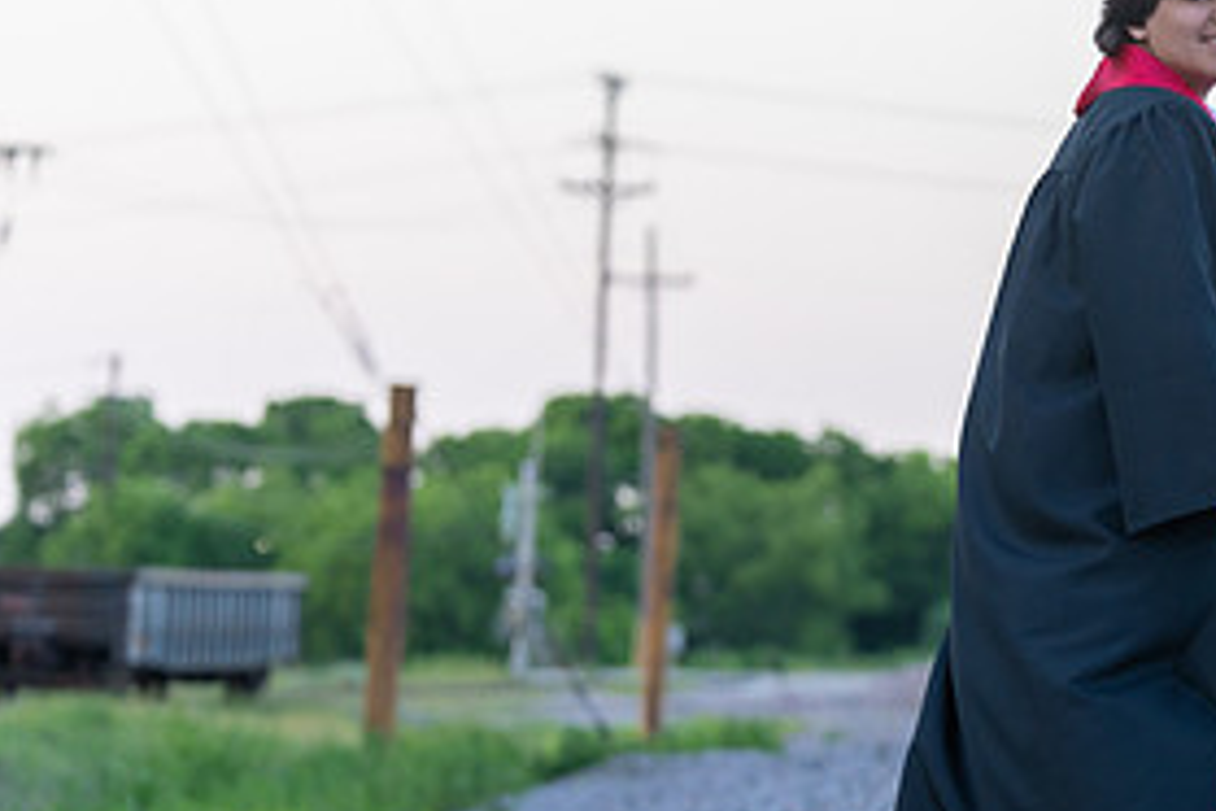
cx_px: 1216
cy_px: 530
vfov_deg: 6.4
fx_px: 7295
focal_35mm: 216
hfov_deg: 9.5
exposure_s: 1/320
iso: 800
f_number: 3.5
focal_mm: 104
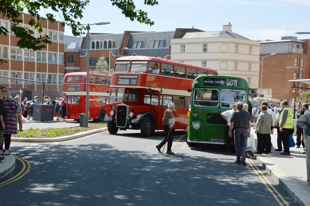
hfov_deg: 38.9
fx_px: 439
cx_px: 155
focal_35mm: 51
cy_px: 103
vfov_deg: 26.4
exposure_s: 1/200
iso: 100
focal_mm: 34
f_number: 7.1
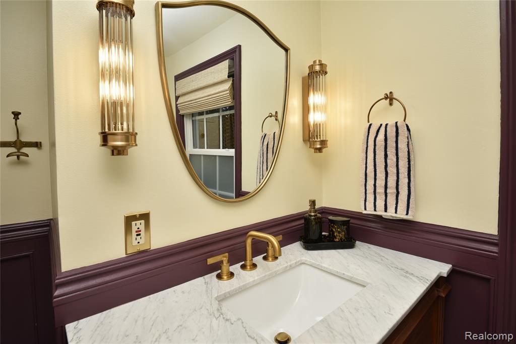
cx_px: 258
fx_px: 244
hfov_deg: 93.3
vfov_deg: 70.5
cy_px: 172
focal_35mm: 17
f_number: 9
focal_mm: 17
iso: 125
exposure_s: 1/60
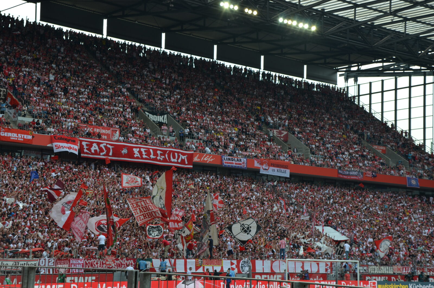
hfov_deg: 29.9
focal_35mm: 68
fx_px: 812
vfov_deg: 20.1
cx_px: 217
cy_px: 144
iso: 200
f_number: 8
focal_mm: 45
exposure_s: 1/250
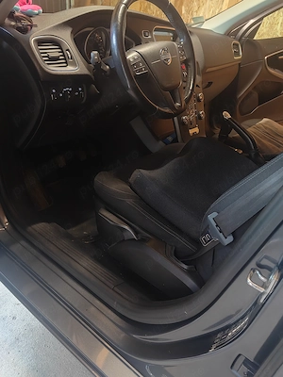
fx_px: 294
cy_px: 188
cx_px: 142
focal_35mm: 27
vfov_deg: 65.3
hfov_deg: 51.4
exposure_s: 1/25
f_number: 1.9
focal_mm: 5.52
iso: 2500
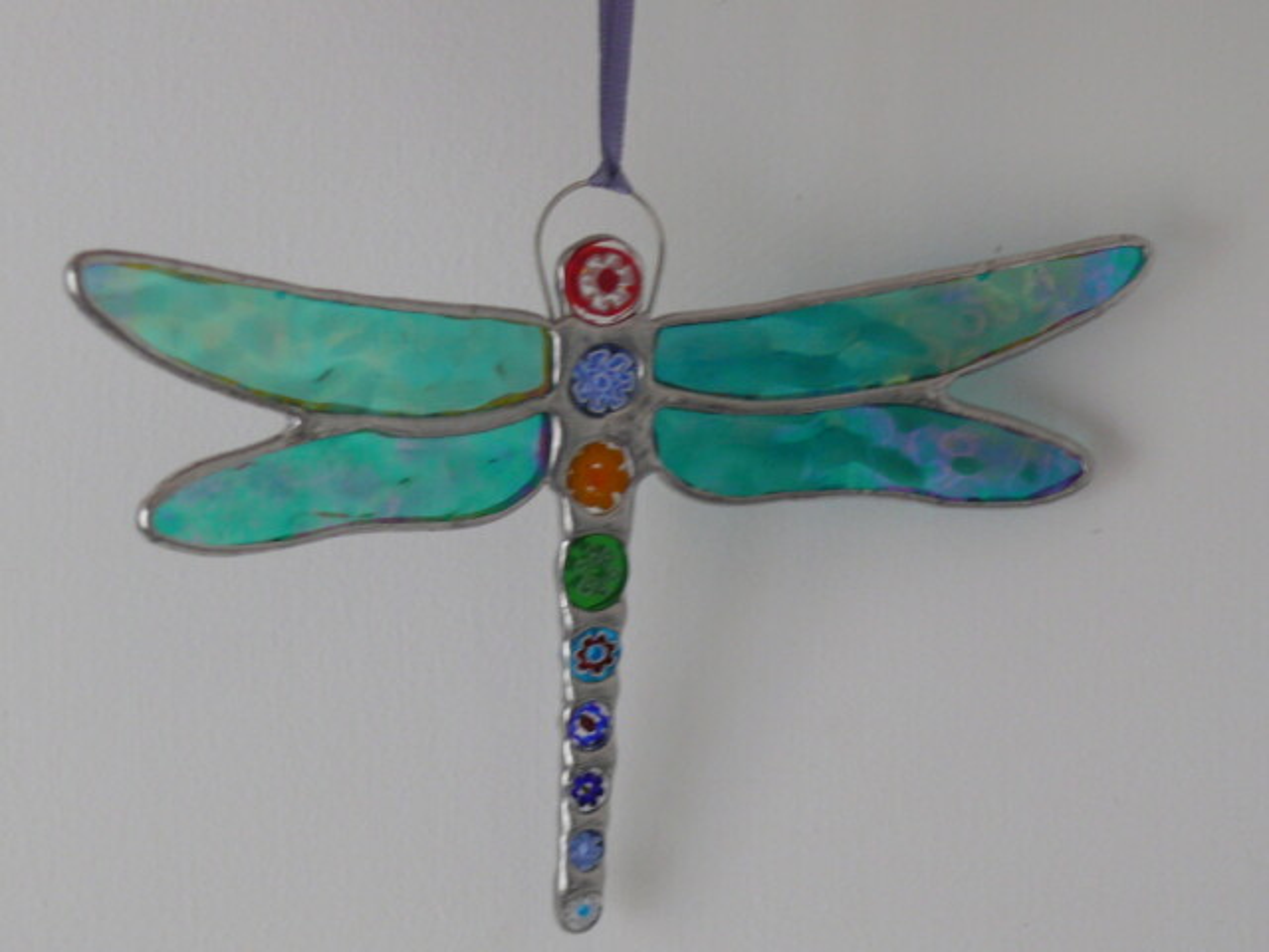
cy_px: 476
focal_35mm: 69
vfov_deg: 21.3
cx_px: 634
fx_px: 2529
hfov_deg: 28.2
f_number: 3.2
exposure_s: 1/15
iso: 200
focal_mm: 10.9
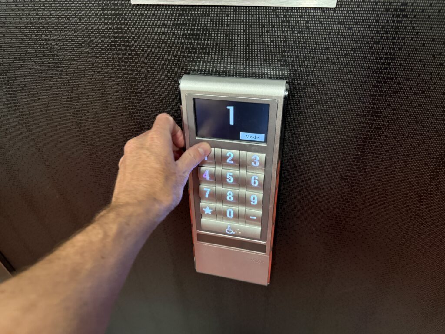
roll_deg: +1.5
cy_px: 167
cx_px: 222
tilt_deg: -38.0
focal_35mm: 24
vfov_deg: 56.8
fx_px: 309
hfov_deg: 71.6
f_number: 1.78
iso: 640
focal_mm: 6.76
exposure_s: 1/40
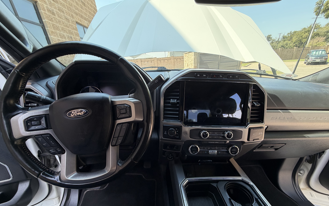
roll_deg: +4.4
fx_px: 134
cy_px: 123
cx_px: 165
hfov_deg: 101.5
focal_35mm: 15
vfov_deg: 74.0
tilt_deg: -25.2
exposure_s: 1/121
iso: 50
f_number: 2.2
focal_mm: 2.22
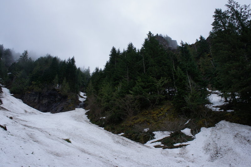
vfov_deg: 39.9
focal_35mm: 33
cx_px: 126
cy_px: 84
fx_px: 230
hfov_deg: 57.3
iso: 200
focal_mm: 22
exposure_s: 1/160
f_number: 11
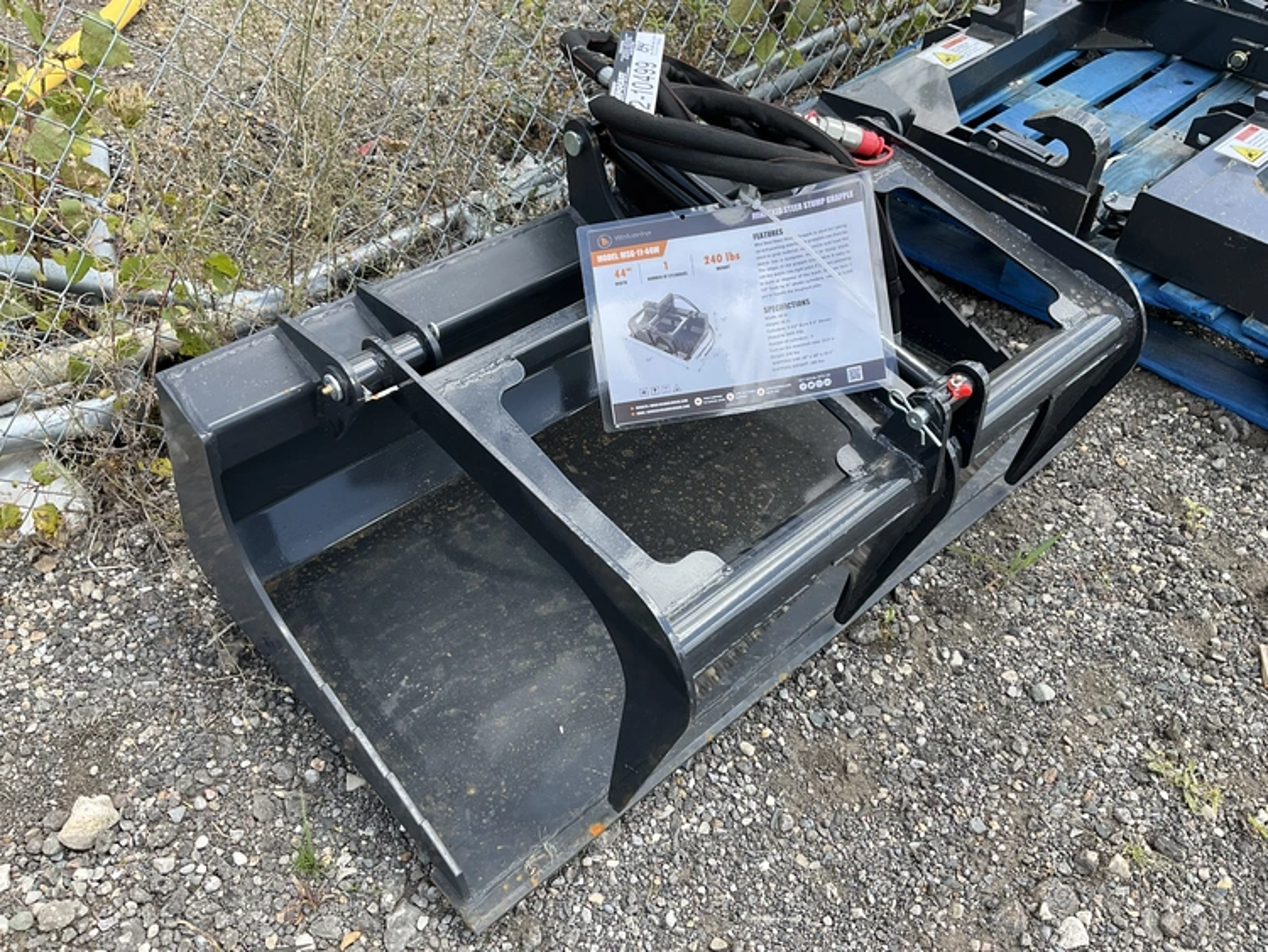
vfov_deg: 48.3
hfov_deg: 61.6
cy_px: 476
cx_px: 634
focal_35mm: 29
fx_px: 1063
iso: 25
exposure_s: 1/397
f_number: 1.8
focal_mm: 3
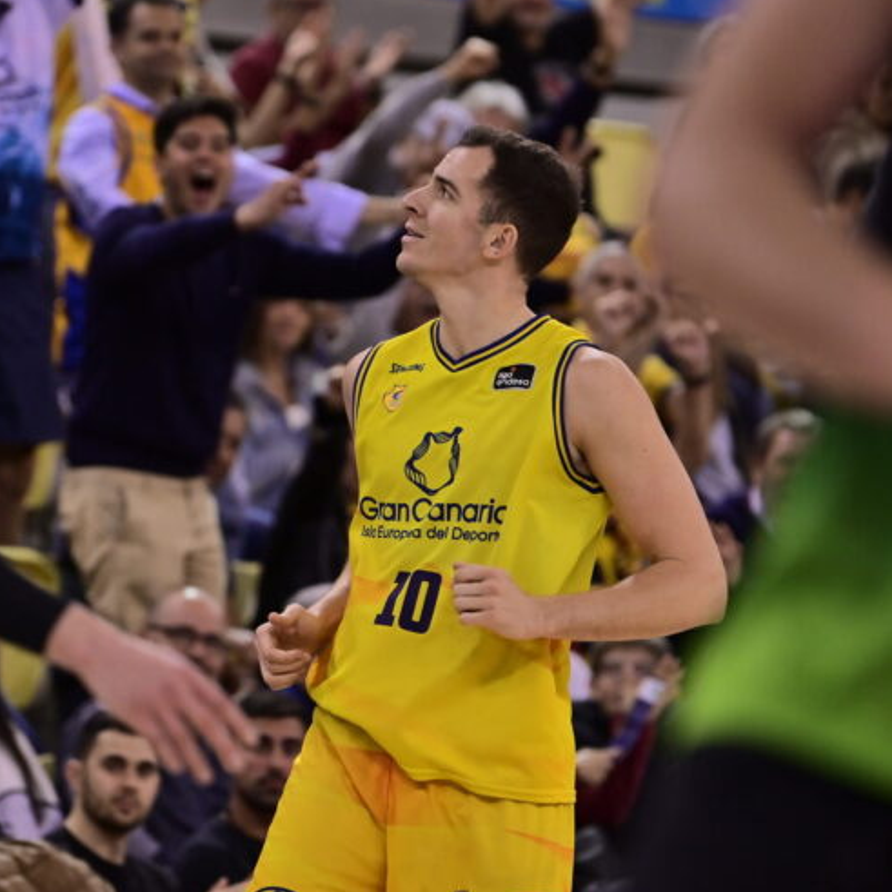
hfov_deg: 6.0
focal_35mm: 292
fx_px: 8513
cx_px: 331
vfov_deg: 6.0
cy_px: 410
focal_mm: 165
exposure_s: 1/1000
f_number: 2.8
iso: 1250
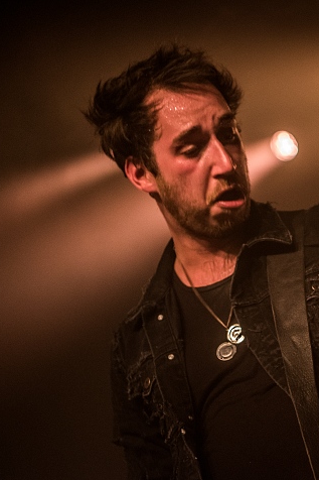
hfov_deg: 12.8
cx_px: 307
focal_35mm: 106
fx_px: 1410
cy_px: 242
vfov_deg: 19.3
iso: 1600
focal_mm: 70
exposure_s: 1/80
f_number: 2.8
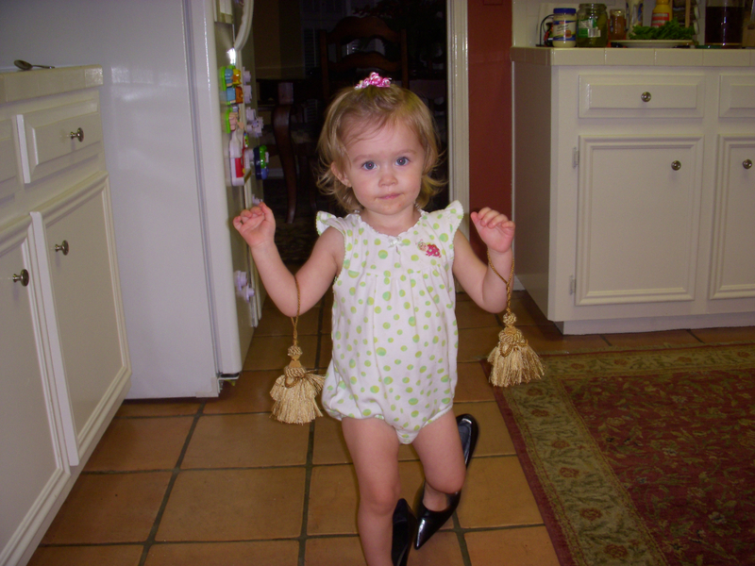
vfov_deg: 37.7
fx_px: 829
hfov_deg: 49.0
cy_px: 283
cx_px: 378
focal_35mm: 38
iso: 100
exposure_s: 1/30
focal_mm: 6.3
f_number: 3.3
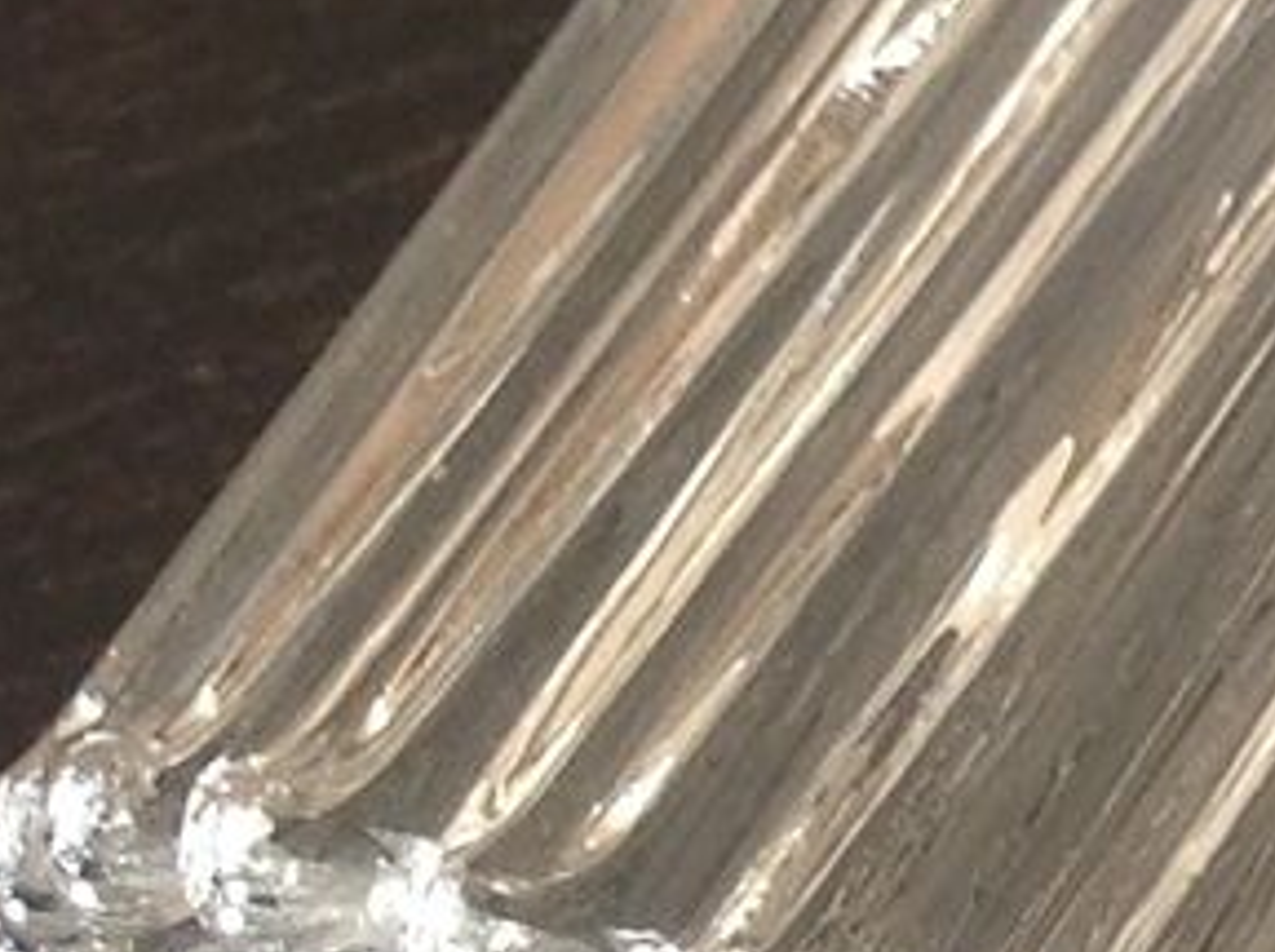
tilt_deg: -53.1
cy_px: -996
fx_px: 8935
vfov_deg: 5.9
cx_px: 4263
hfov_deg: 7.0
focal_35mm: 243
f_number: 2.4
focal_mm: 4.28
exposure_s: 1/60
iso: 64
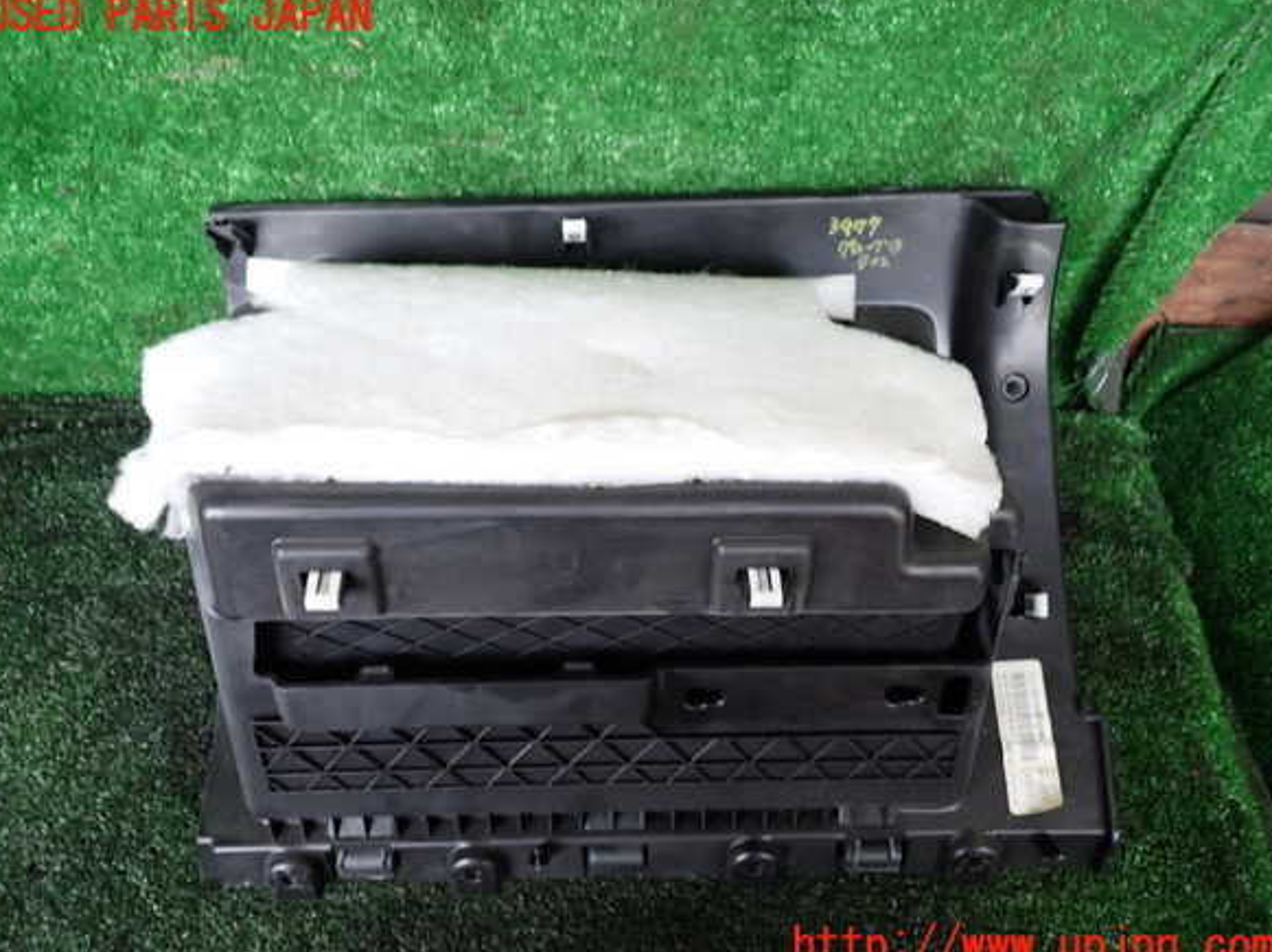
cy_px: 481
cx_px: 631
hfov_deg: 58.4
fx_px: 1138
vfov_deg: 45.4
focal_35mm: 31
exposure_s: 1/30
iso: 320
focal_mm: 5.4
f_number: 2.3
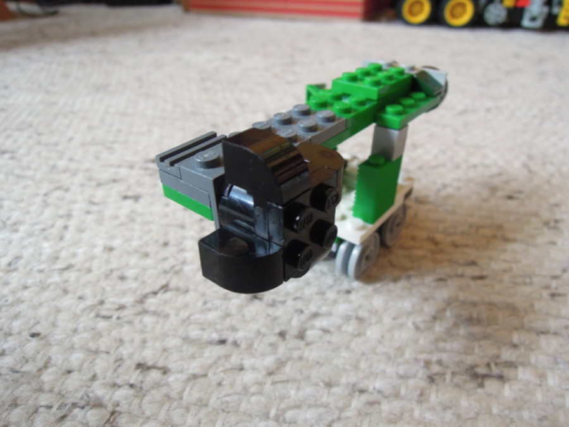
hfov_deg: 71.6
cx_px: 284
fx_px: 394
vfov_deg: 56.8
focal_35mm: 24
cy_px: 214
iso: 400
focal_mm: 4.3
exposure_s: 1/30
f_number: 2.8
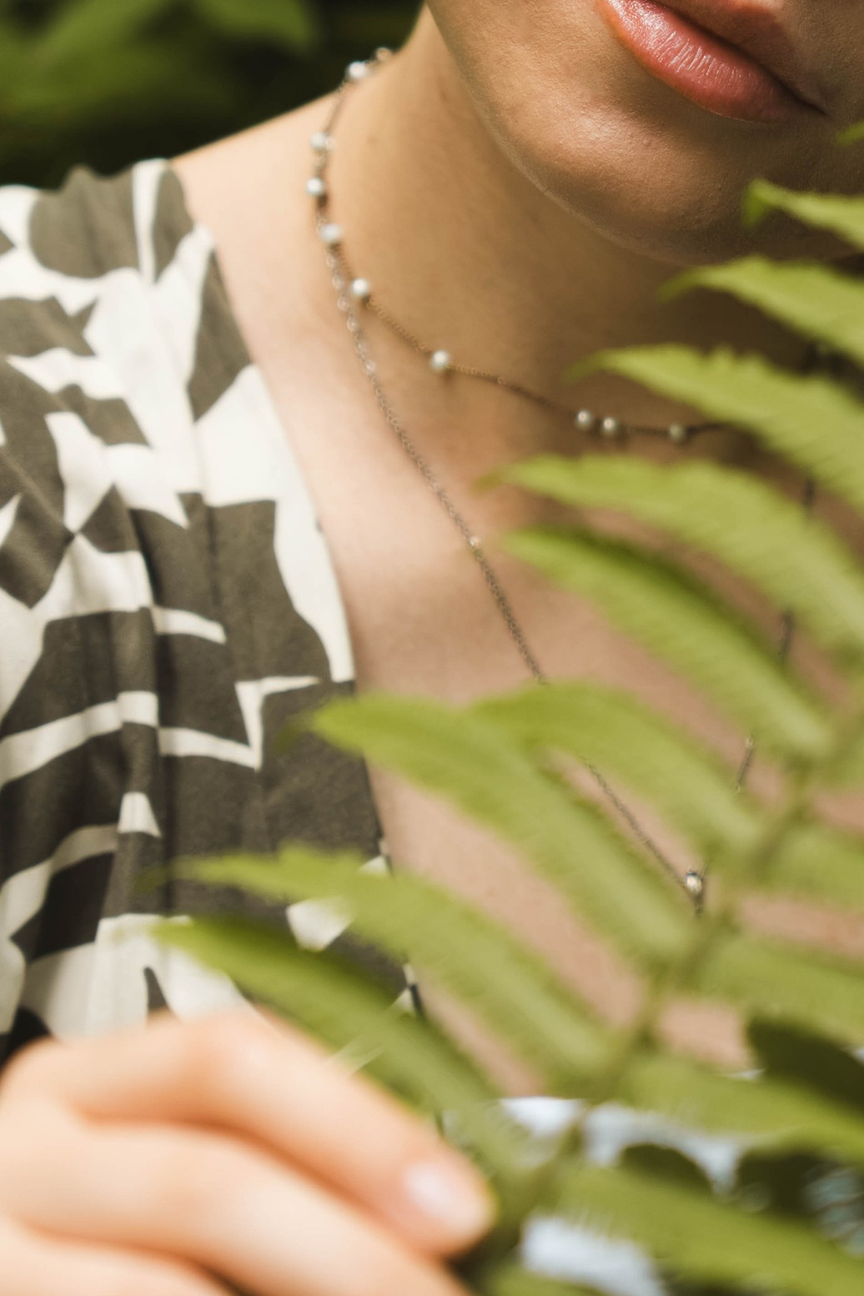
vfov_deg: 11.9
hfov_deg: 7.9
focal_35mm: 173
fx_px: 6228
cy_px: 521
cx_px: 858
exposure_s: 1/250
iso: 1000
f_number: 3.2
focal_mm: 70
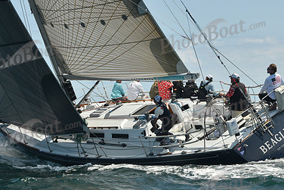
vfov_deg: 12.7
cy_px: 84
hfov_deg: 18.9
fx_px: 852
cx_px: 121
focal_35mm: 108
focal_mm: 70
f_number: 8
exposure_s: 1/640
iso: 320
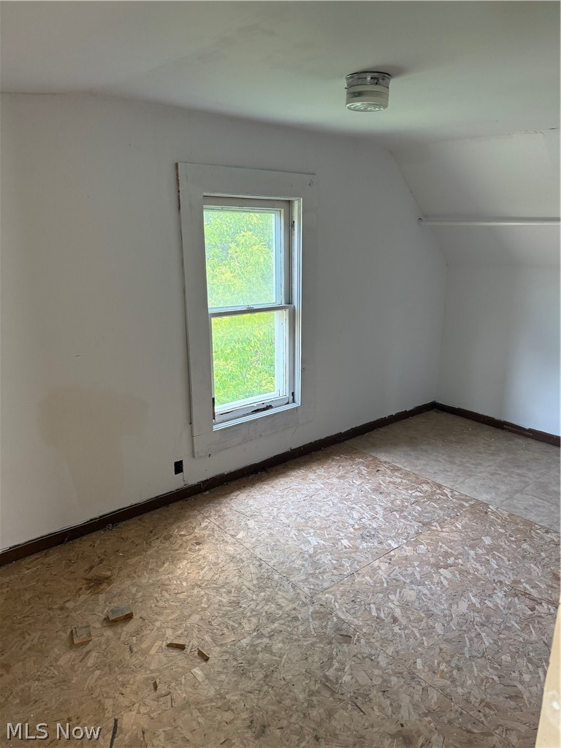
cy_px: 374
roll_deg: +0.2
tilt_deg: -13.7
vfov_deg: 71.6
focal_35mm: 24
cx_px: 280
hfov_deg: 56.8
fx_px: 519
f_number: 1.78
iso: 200
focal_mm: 6.76
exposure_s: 1/78
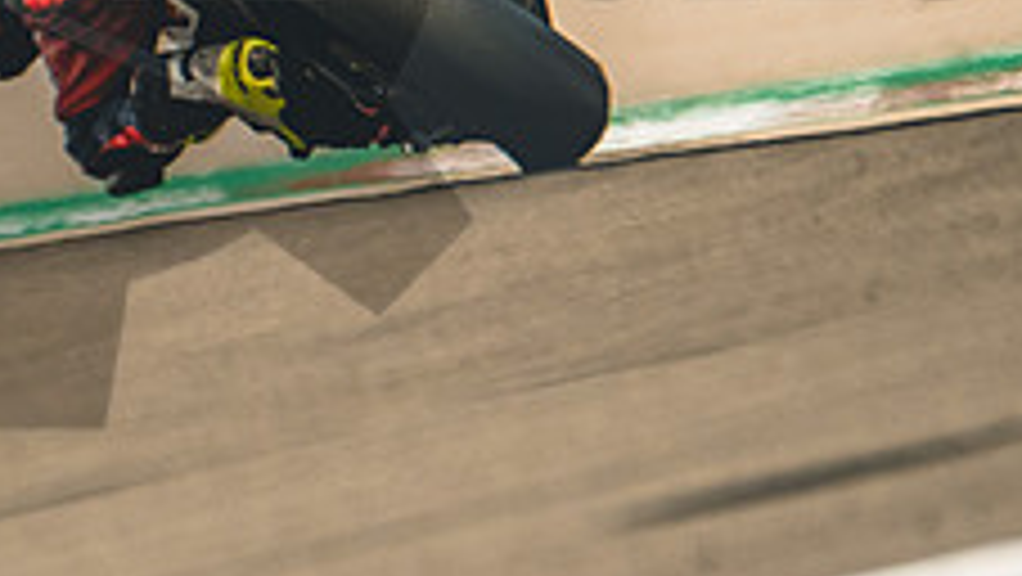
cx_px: 36
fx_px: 51519
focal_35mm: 1900
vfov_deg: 0.6
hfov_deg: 1.1
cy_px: -119
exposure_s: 1/2000
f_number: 5.6
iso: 640
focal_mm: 400
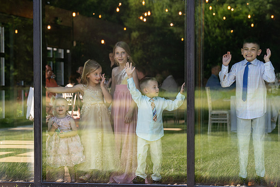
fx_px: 975
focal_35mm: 125
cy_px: 99
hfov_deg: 16.3
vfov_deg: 10.9
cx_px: 130
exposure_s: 1/250
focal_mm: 116
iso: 500
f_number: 6.3
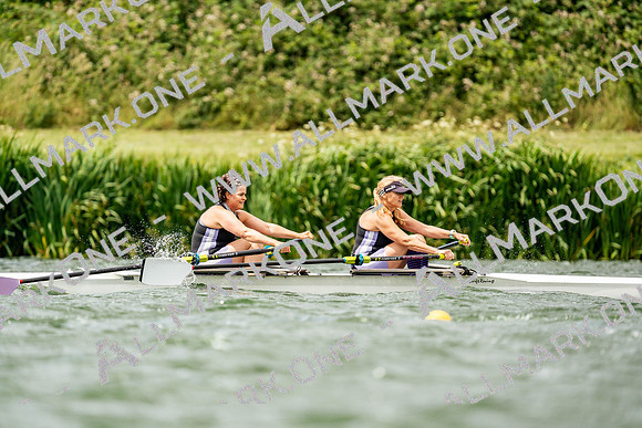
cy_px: 214
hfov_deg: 3.4
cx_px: 321
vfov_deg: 2.3
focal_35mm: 600
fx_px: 10702
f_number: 6.3
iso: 500
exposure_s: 1/2000
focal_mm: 600
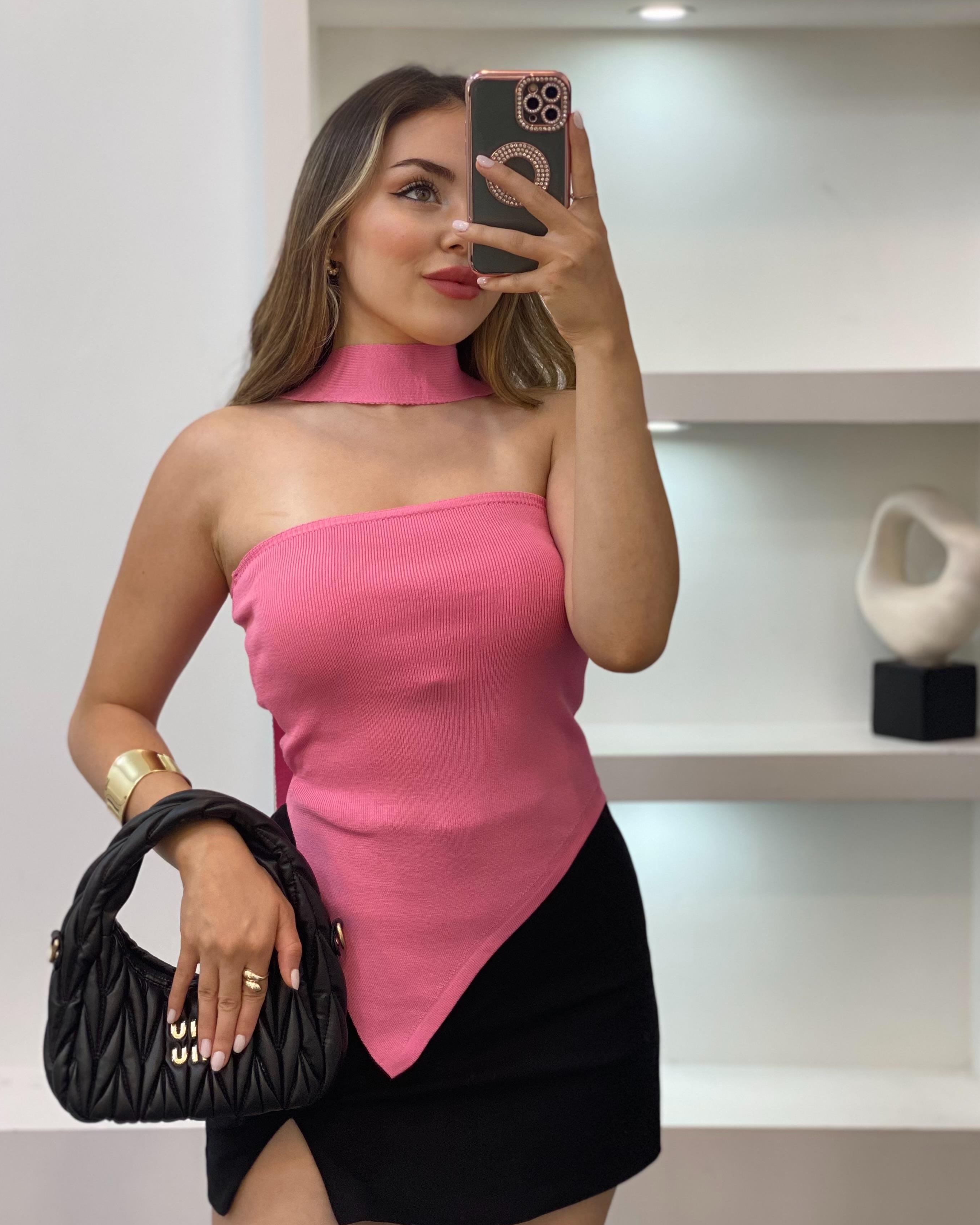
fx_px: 2175
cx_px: 466
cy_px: 617
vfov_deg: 31.5
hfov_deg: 25.4
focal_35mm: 60
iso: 80
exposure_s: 1/100
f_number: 2
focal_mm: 6
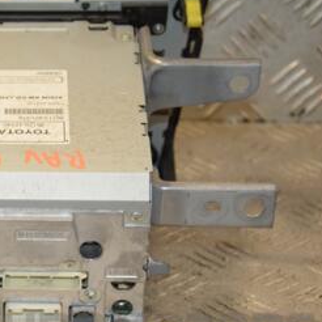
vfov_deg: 11.7
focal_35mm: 149
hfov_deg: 11.5
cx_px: -51
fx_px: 1568
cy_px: 158
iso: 800
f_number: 6.3
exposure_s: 1/200
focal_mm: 48
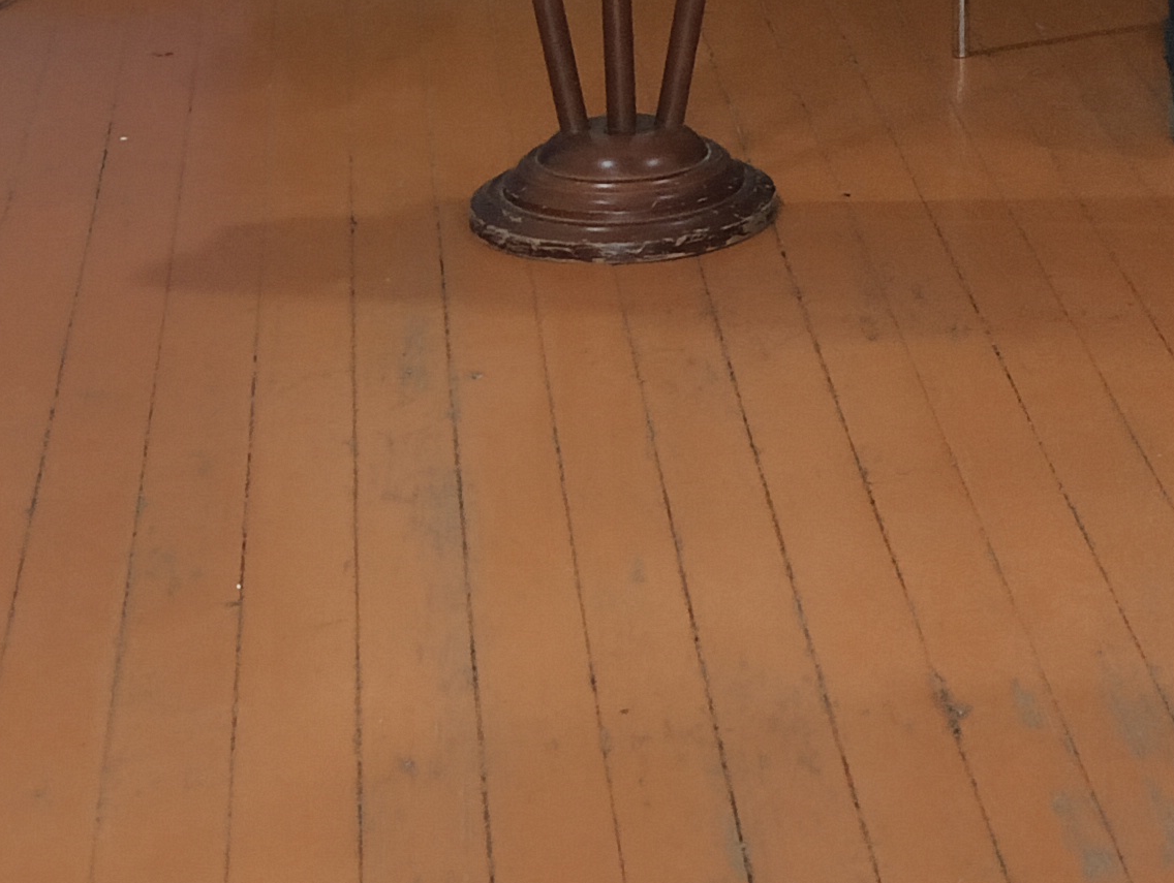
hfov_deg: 18.5
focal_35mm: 97
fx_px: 3294
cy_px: -225
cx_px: 1628
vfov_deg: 14.7
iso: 1600
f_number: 1.8
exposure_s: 1/50
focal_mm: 4.05
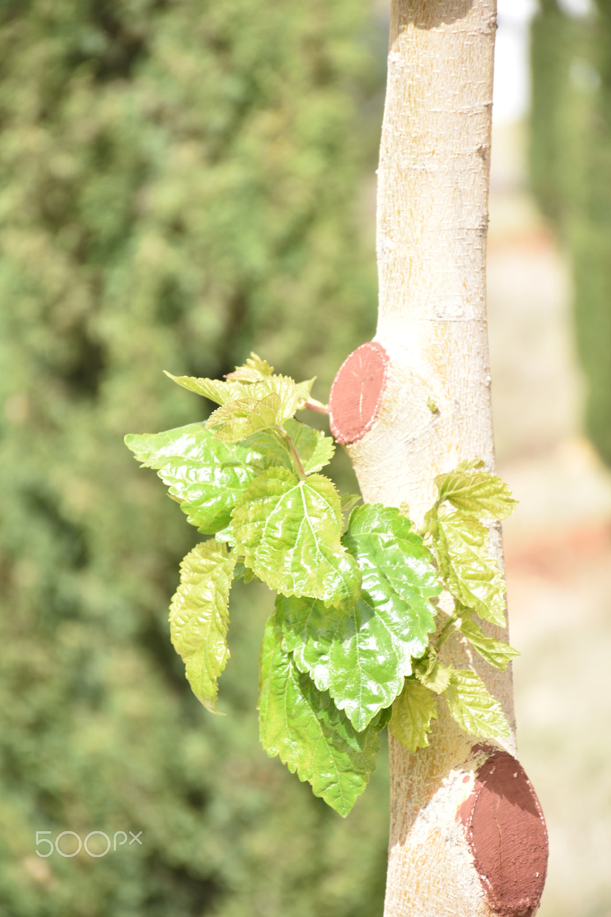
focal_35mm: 211
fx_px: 5371
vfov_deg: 9.8
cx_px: 306
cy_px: 459
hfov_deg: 6.5
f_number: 5.6
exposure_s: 1/200
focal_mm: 140
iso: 160
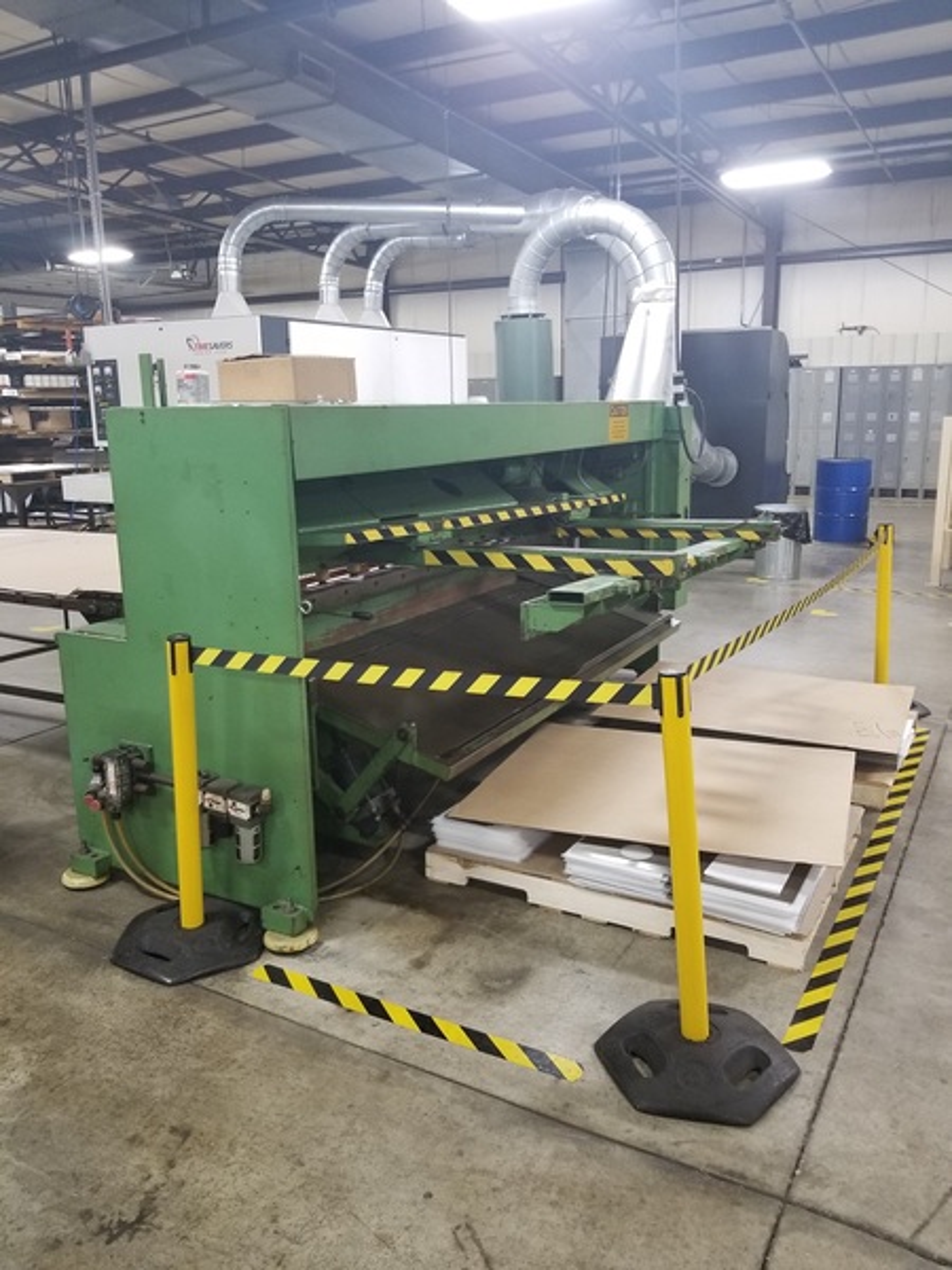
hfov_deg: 53.1
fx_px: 953
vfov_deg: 67.3
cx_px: 476
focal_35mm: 26
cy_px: 635
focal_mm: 4.25
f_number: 1.7
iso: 160
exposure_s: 1/30
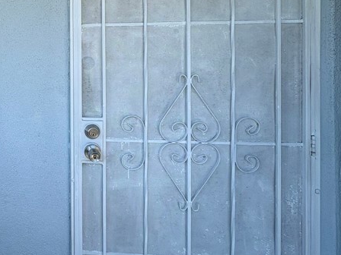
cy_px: 57
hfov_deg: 46.7
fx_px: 315
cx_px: -5
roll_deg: +0.7
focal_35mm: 32
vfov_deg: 42.5
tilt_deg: -0.3
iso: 40
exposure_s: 1/596
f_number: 2.2
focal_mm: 2.22
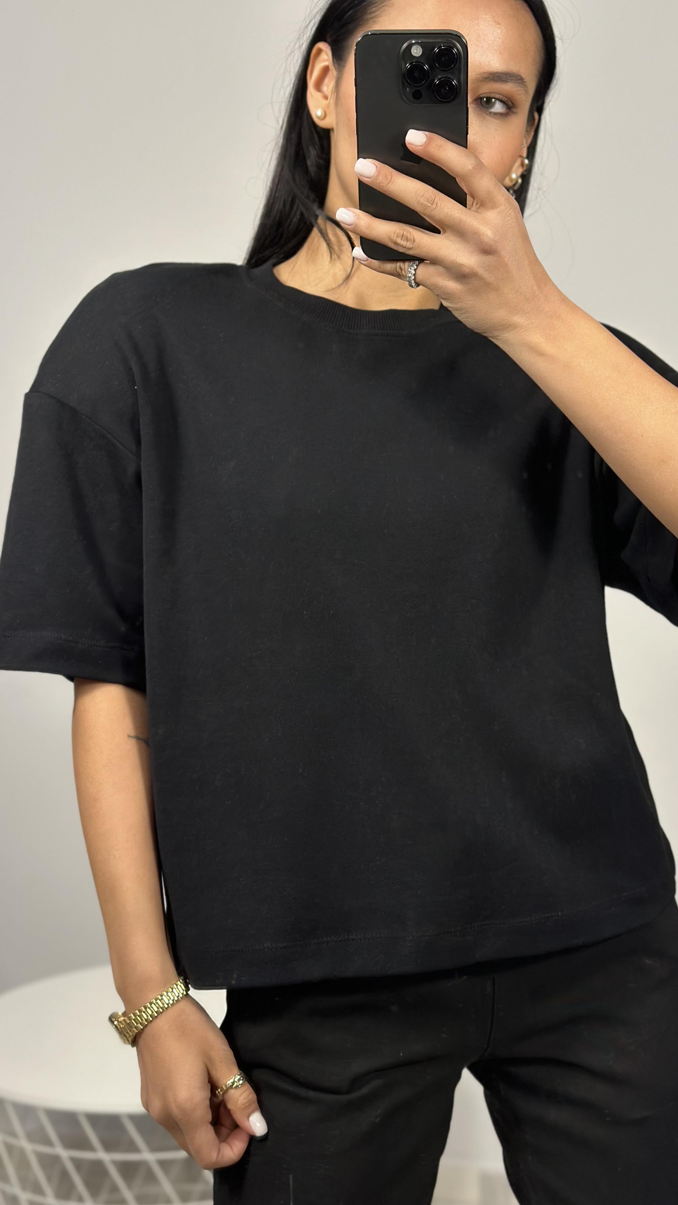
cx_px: 395
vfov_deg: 39.2
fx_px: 1694
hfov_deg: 22.6
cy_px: 606
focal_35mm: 53
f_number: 1.78
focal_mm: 6.86
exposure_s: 1/100
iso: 160
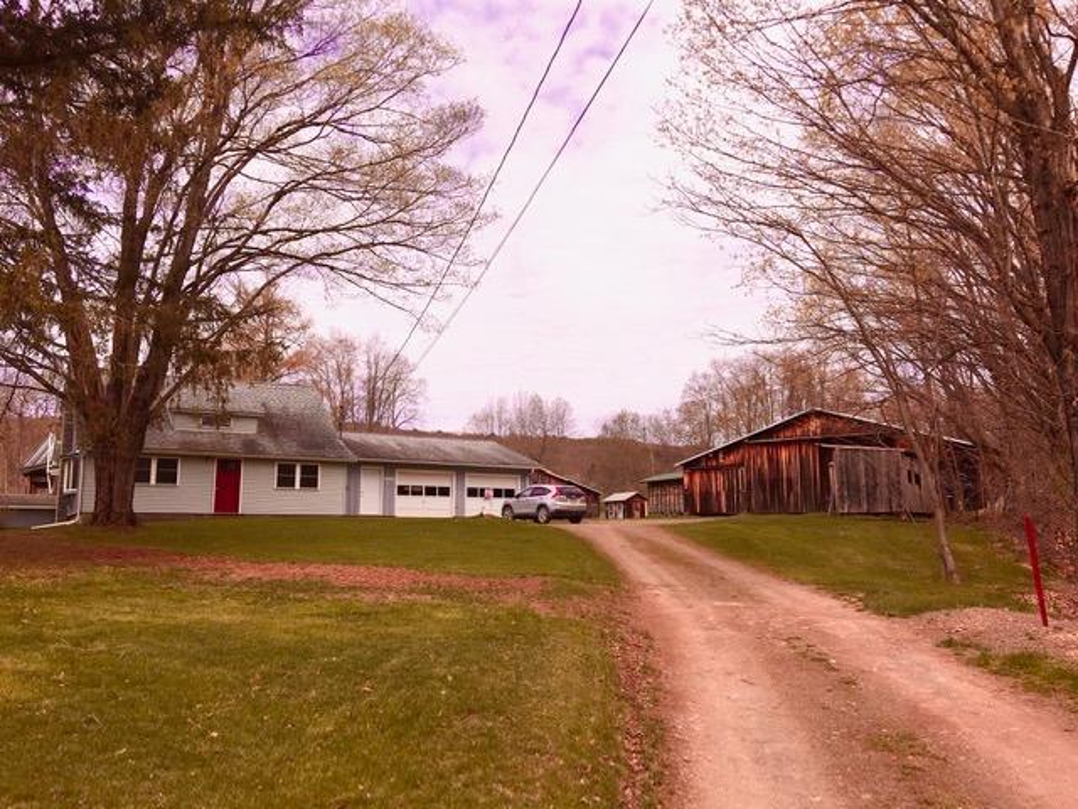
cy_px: 404
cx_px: 539
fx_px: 903
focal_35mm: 29
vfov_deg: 48.2
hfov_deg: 61.7
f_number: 2.2
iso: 25
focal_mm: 4.15
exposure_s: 1/2198
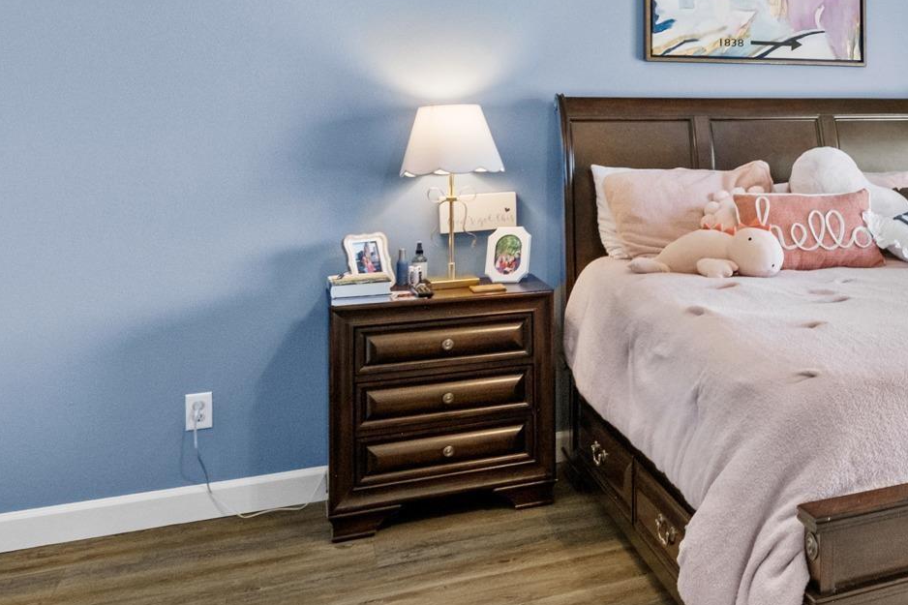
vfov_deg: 32.8
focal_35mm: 40
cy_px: 163
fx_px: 1009
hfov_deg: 41.5
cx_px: 927
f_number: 7.1
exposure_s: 1/5
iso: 400
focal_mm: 10
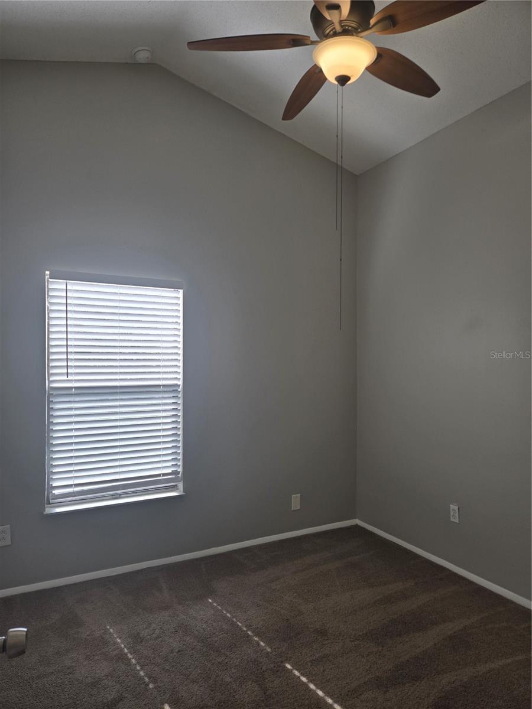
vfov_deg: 73.9
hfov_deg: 58.9
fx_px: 471
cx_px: 266
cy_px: 354
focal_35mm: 23
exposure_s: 1/140
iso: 25
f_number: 1.8
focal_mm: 5.4
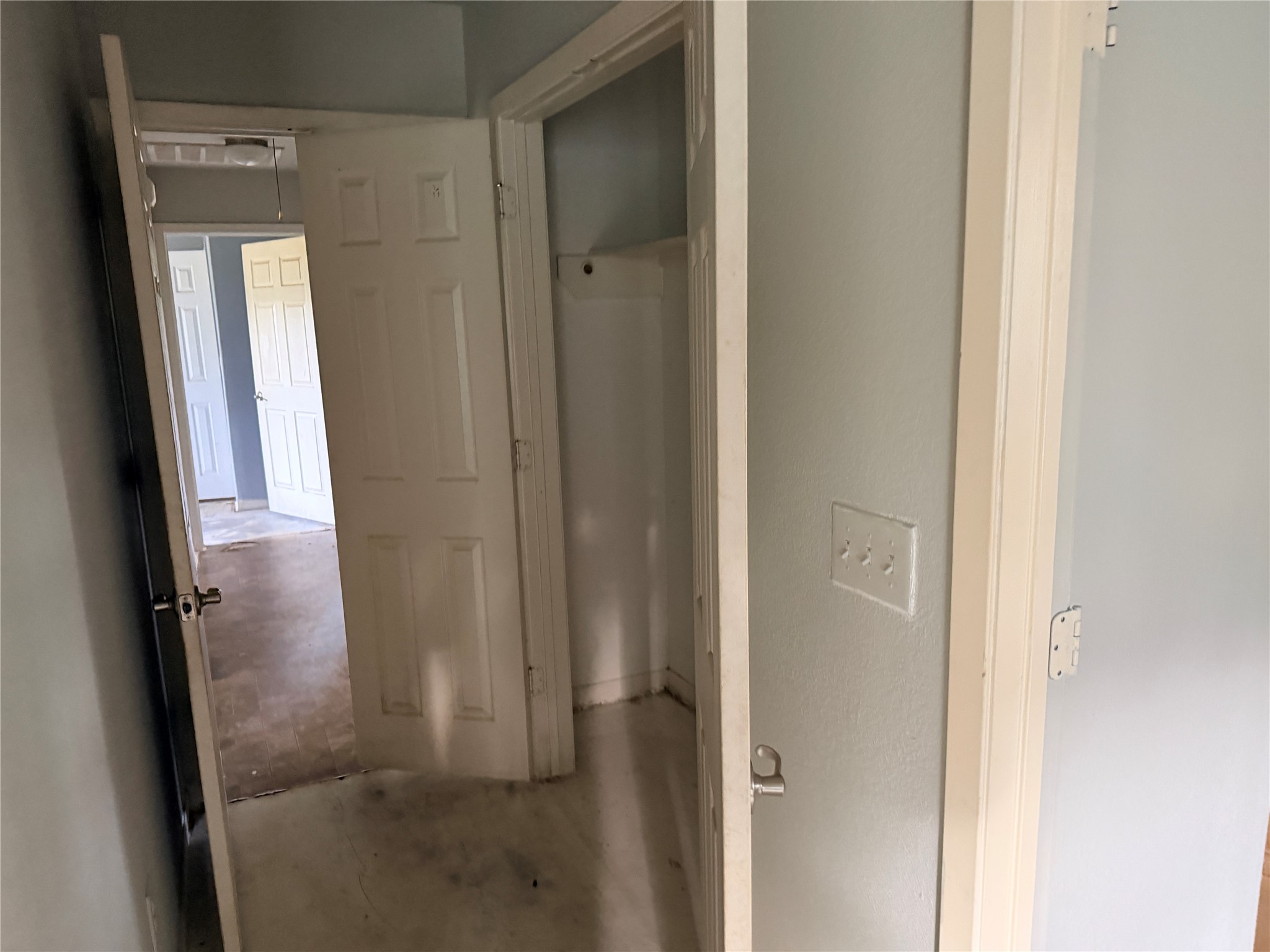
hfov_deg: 71.6
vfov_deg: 56.8
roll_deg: +0.9
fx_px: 881
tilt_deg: -10.7
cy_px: 476
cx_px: 635
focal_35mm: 24
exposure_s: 1/40
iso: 1000
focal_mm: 6.76
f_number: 1.78
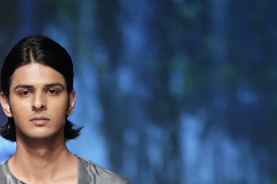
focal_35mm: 613
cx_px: 39
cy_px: 414
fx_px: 4716
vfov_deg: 2.2
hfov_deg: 3.4
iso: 640
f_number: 2.8
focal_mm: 200
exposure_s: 1/250
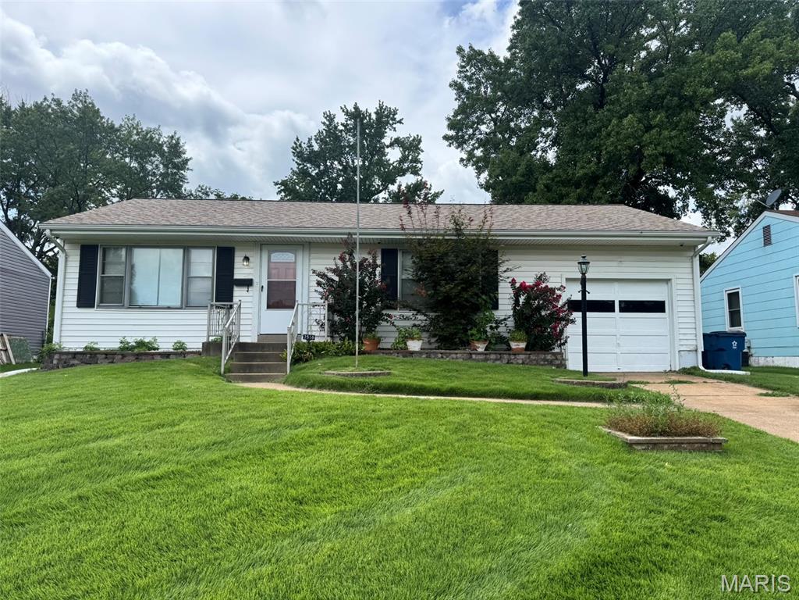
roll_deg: -0.3
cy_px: 300
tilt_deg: +5.4
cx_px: 400
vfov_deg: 56.8
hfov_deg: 71.6
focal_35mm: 24
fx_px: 554
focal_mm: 6.76
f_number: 1.78
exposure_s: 1/3247
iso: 80
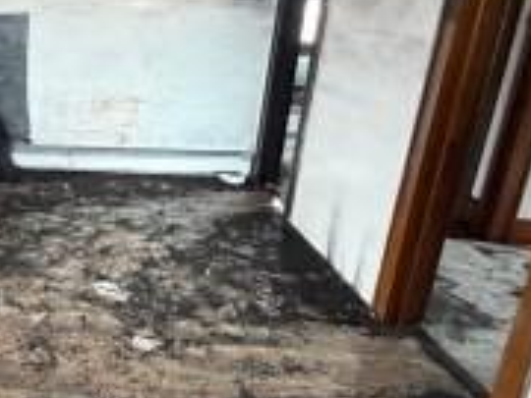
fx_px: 629
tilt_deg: -19.2
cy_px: 211
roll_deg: +1.6
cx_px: -28
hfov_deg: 39.1
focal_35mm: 41
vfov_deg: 35.1
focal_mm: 2.22
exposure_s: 1/60
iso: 800
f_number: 2.2
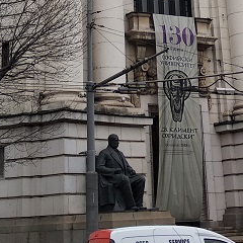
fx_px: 683
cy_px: -67
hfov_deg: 20.2
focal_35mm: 86
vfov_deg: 18.8
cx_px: 141
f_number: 2.2
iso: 100
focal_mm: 3.81
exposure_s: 1/156
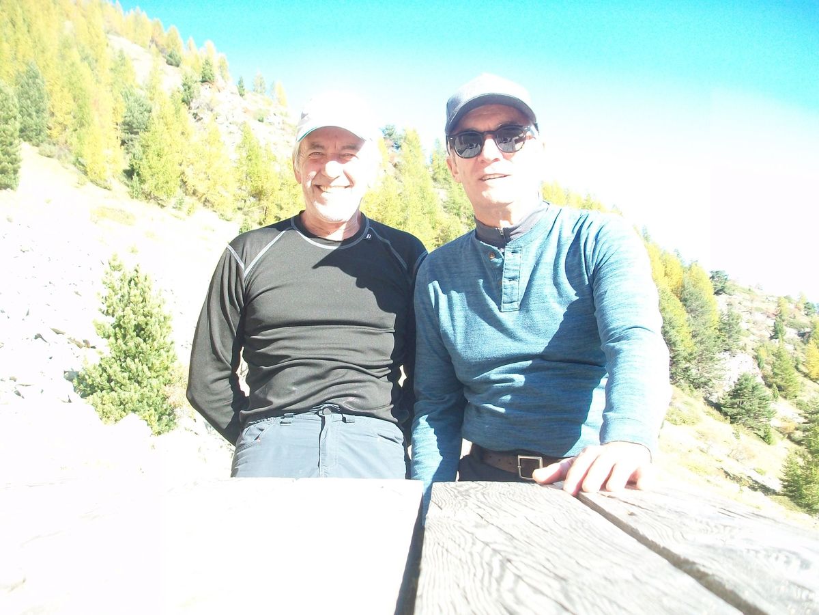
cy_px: 308
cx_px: 410
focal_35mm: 34
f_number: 2.8
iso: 80
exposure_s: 1/250
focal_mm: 5.7
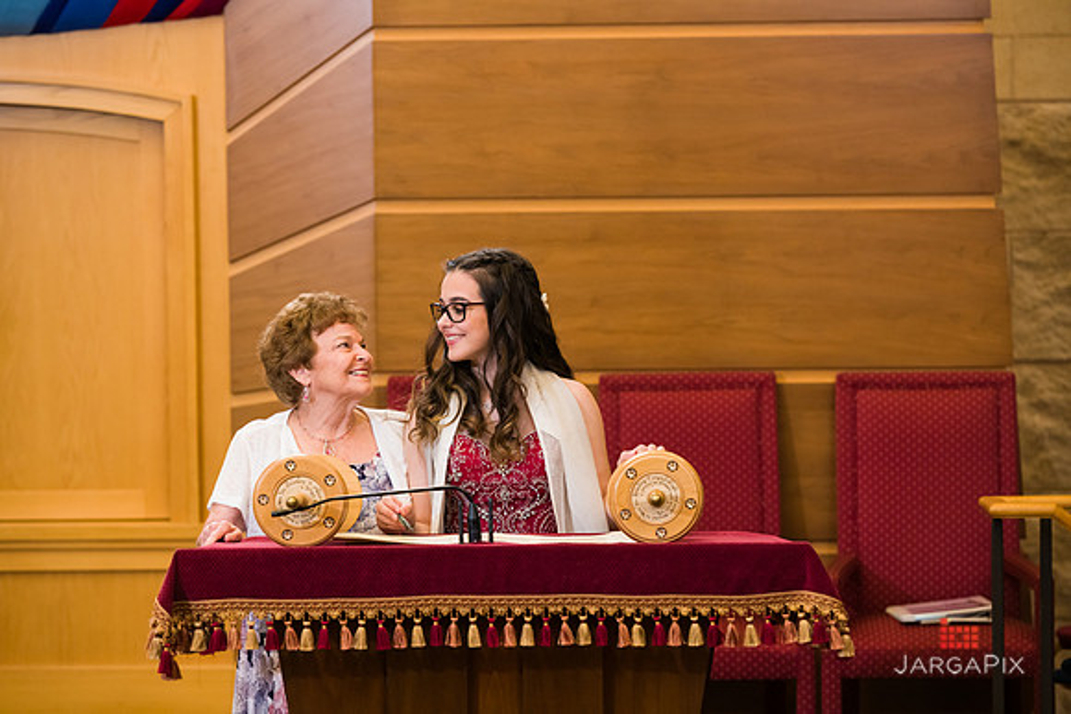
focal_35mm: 150
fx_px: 4463
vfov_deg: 9.2
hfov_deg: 13.7
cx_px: 536
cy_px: 357
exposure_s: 1/200
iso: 1600
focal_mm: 150
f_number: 5.6
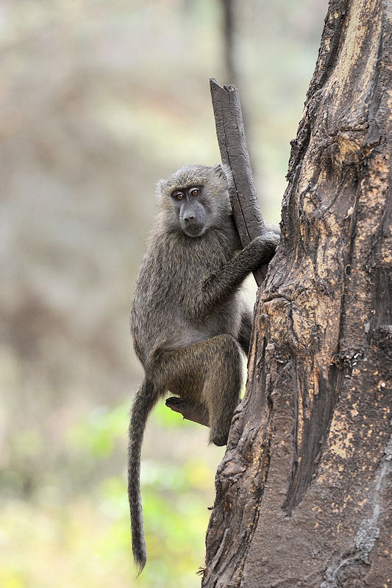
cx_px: 196
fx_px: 4902
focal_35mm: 300
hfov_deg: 4.6
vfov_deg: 6.9
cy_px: 294
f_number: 4
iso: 640
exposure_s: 1/640
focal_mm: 300
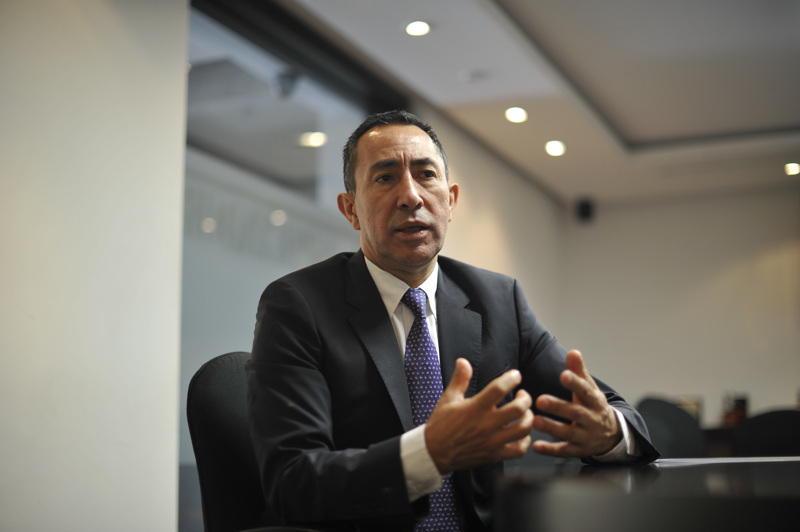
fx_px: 1110
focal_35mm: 50
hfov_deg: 39.6
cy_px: 266
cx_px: 400
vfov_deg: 27.0
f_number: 1.4
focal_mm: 50
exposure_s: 1/125
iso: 320
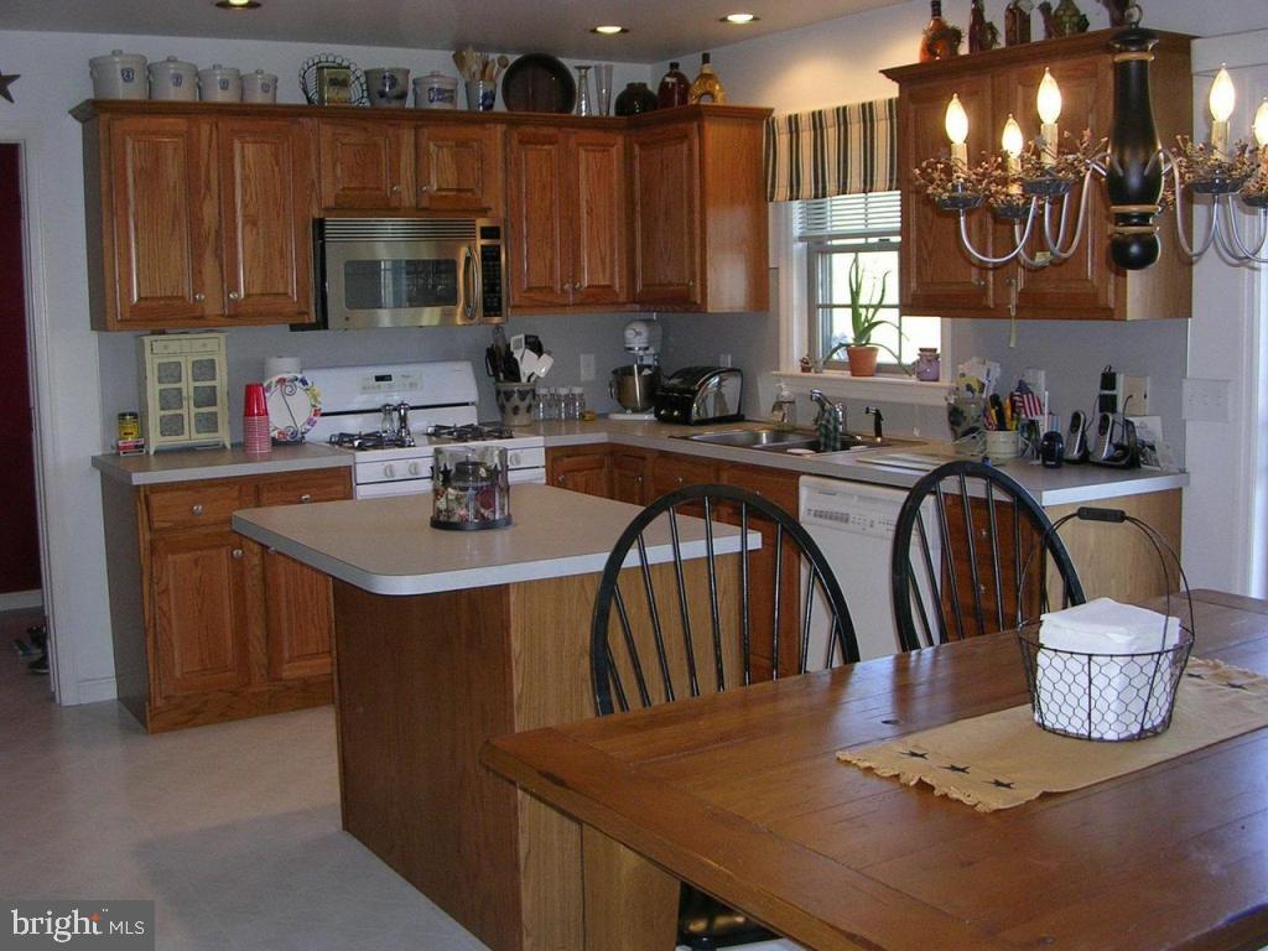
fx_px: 1392
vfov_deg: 37.7
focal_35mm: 38
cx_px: 634
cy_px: 476
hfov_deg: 49.0
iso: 88
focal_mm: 5.8
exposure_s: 1/60.1
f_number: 2.8
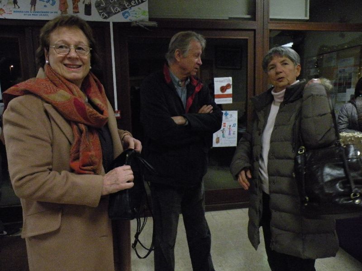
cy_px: 136
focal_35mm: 27
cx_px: 181
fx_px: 282
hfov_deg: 65.3
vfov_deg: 51.4
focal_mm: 4.7
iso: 800
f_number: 2.8
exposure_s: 1/125
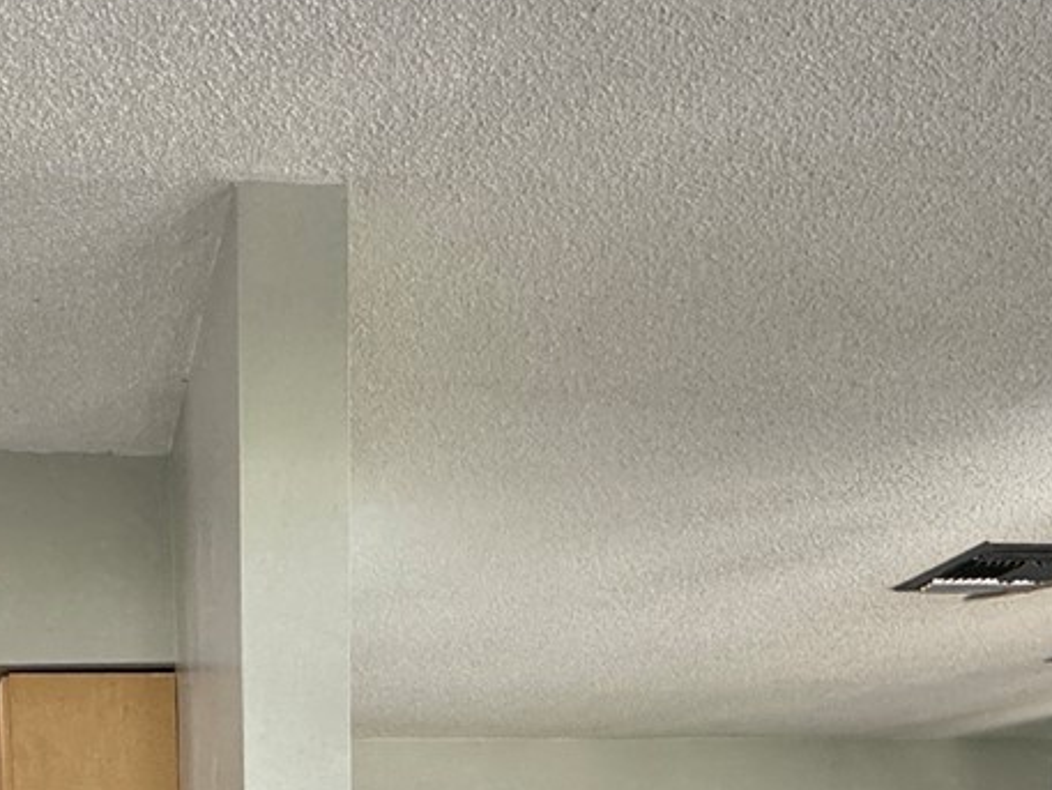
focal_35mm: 49
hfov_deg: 37.4
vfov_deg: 23.0
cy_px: 1237
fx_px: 1490
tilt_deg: -10.1
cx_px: 193
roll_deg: +0.8
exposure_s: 1/120
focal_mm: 2.22
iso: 250
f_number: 2.2
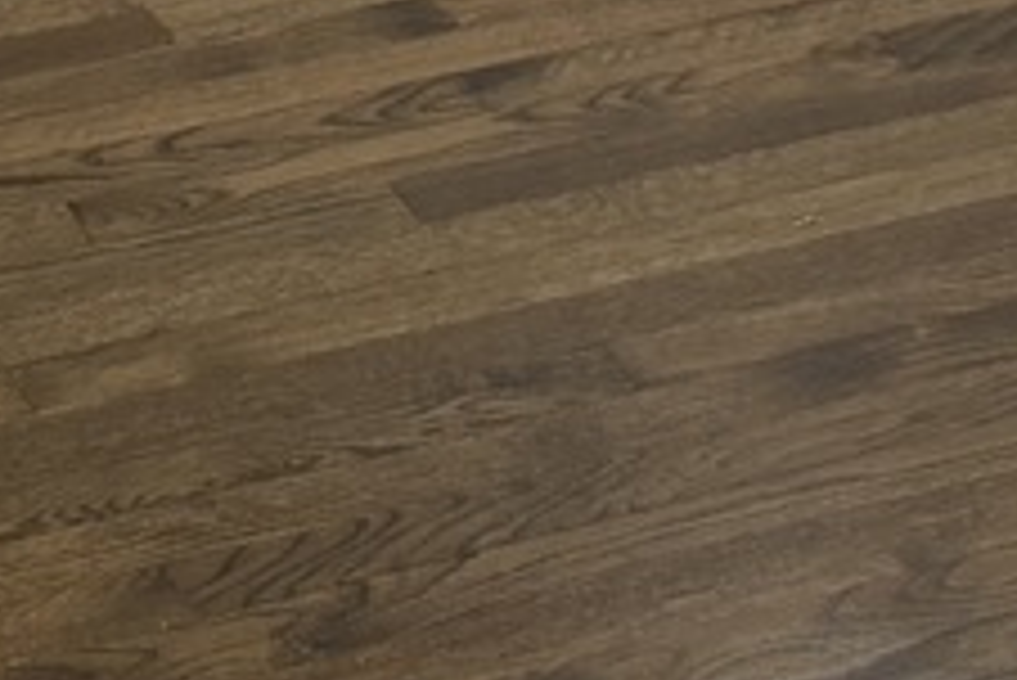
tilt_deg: -6.5
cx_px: 464
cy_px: -1666
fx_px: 4494
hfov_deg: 12.9
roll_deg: -0.6
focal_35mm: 159
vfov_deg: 7.2
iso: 160
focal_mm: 6.76
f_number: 1.78
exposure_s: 1/60
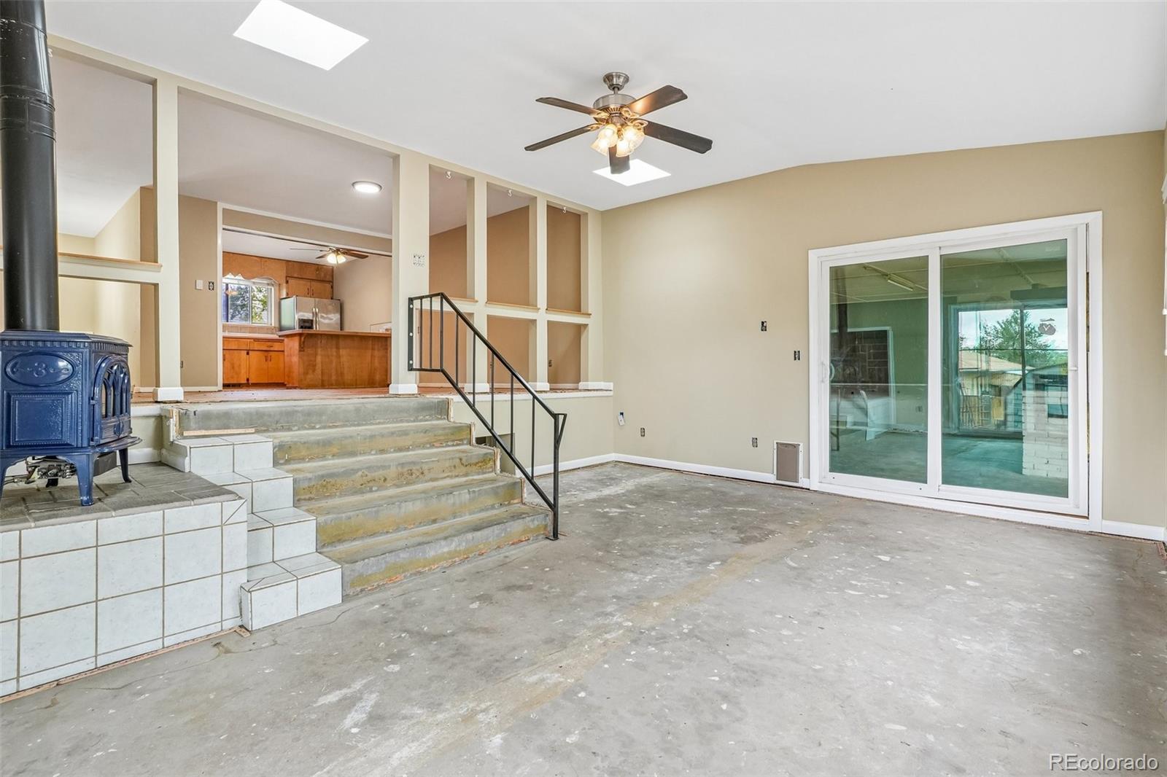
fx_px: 535
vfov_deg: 72.0
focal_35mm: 16
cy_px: 388
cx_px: 584
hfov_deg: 95.0
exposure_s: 1/30
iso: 400
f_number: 8
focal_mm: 11
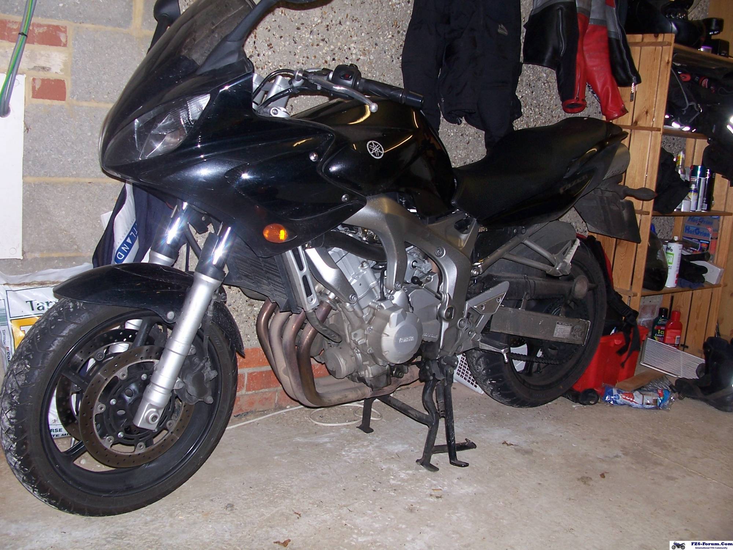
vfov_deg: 40.7
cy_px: 275
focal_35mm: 35
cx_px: 366
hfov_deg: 52.6
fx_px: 741
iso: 80
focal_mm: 6
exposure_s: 1/60
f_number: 2.8
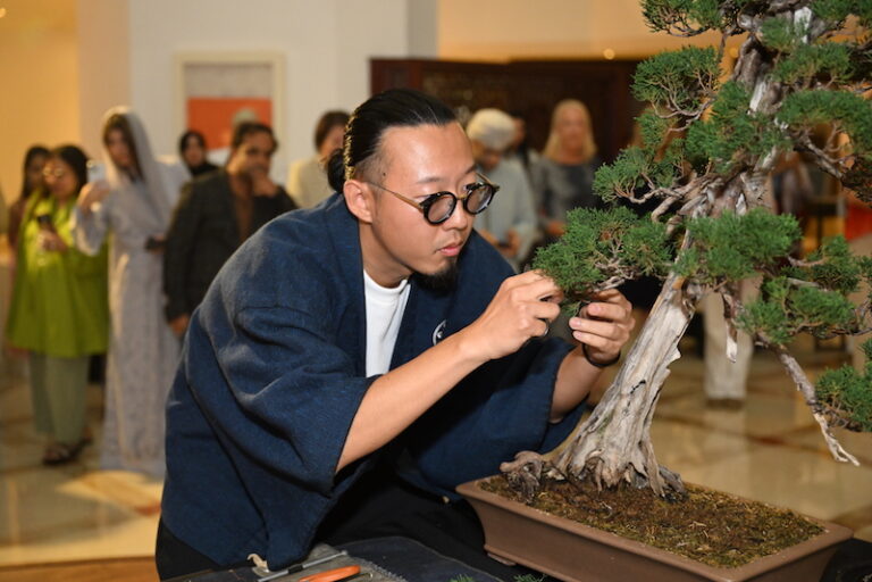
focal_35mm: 48
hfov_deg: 41.1
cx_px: 436
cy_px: 291
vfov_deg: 28.1
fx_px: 1163
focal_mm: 48
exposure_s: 1/200
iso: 3200
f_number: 3.2
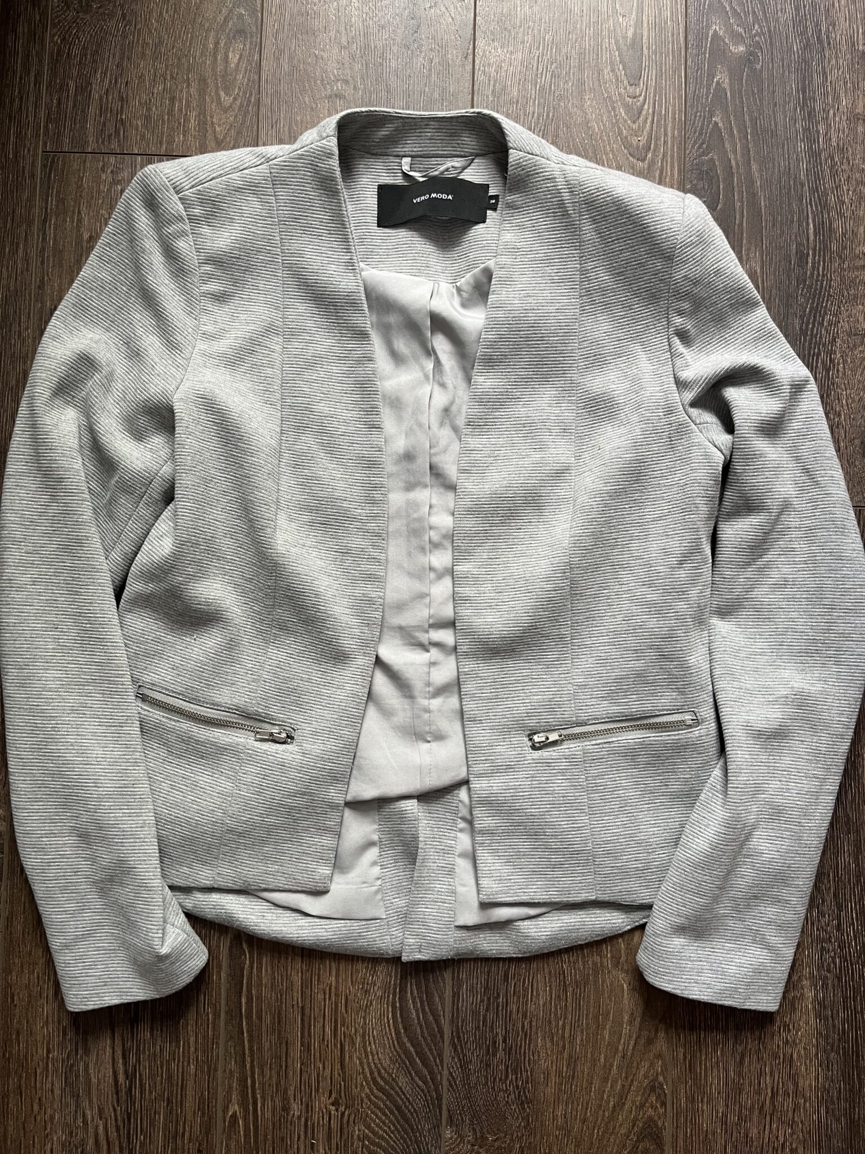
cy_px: 577
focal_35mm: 26
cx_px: 432
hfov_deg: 53.1
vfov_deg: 67.3
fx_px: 866
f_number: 1.6
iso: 125
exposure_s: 1/92
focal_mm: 5.1
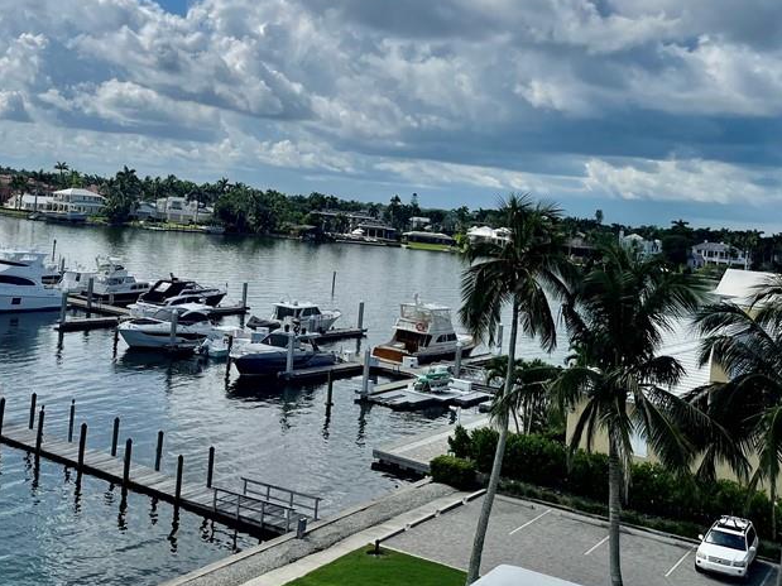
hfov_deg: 42.0
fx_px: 971
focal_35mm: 43
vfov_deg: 33.1
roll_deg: -6.3
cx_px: 158
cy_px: 172
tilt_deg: -0.6
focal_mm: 5.1
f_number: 1.6
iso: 32
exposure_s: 1/8547
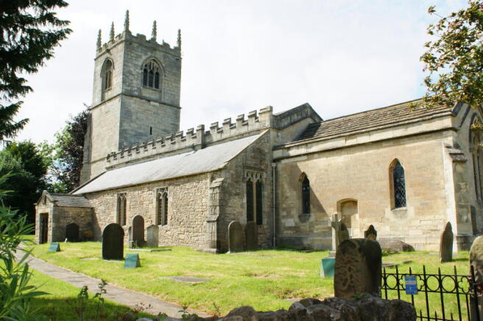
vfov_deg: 43.5
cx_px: 242
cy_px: 160
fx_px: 402
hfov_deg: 62.0
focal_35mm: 30
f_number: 10
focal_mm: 20
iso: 100
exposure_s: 1/160
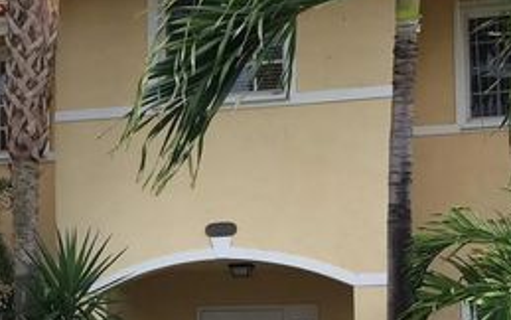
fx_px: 1059
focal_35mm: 76
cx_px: 142
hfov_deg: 26.9
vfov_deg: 16.9
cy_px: 296
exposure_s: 1/879
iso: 32
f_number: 2.2
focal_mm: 4.15
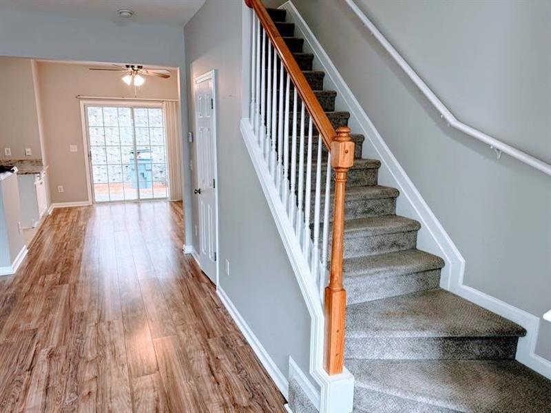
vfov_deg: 56.8
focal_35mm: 24
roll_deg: +0.0
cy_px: 206
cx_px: 276
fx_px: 382
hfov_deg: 71.6
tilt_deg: -10.6
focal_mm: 6.76
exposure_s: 1/60
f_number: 1.78
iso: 160
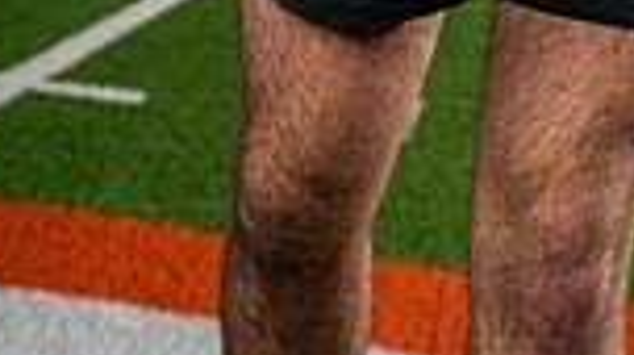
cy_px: -576
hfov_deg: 19.0
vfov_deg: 9.3
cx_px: 496
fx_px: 1880
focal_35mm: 112
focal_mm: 36
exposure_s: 1/250
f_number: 4.5
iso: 160
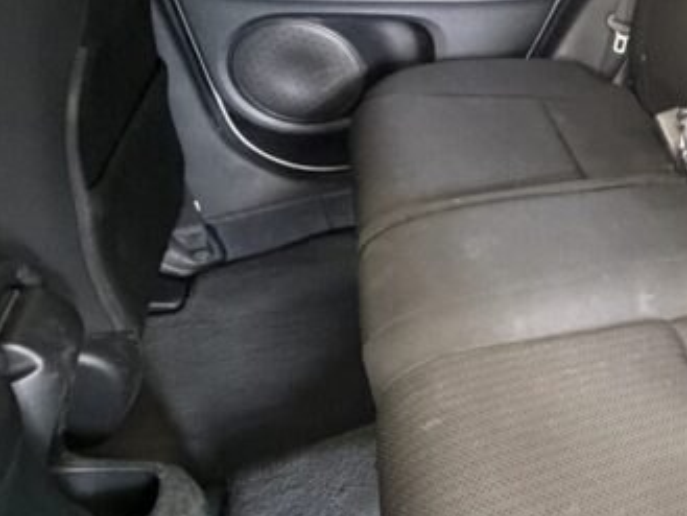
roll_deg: -3.3
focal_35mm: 34
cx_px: 827
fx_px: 675
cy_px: 219
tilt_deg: -35.5
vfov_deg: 41.7
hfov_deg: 39.1
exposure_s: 1/33
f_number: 2.2
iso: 1000
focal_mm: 2.22
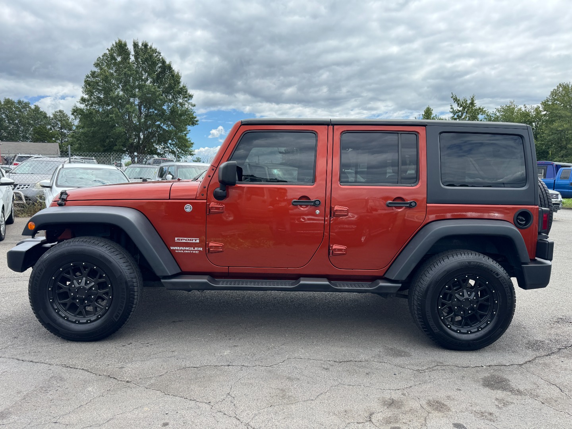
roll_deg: +0.7
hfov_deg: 71.6
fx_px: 397
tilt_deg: -5.8
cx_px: 286
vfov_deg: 56.8
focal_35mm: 24
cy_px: 214
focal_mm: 6.76
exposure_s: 1/2833
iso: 80
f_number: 1.78
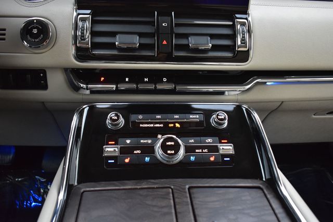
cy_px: 111
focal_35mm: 34
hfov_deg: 55.1
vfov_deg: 38.3
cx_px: 166
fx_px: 319
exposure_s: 1/15
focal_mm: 23
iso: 1600
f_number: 4.5
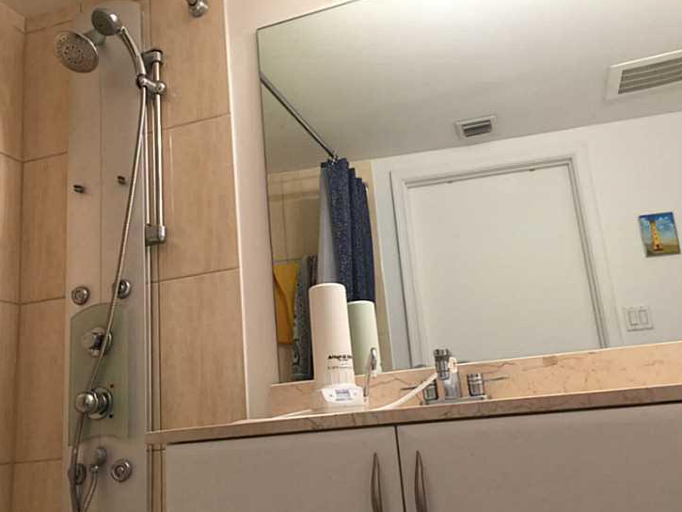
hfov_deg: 56.8
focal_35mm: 32
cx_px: 332
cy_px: 280
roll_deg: +4.1
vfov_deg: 44.1
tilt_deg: +13.2
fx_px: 631
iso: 40
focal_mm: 4.15
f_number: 2.2
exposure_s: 1/30
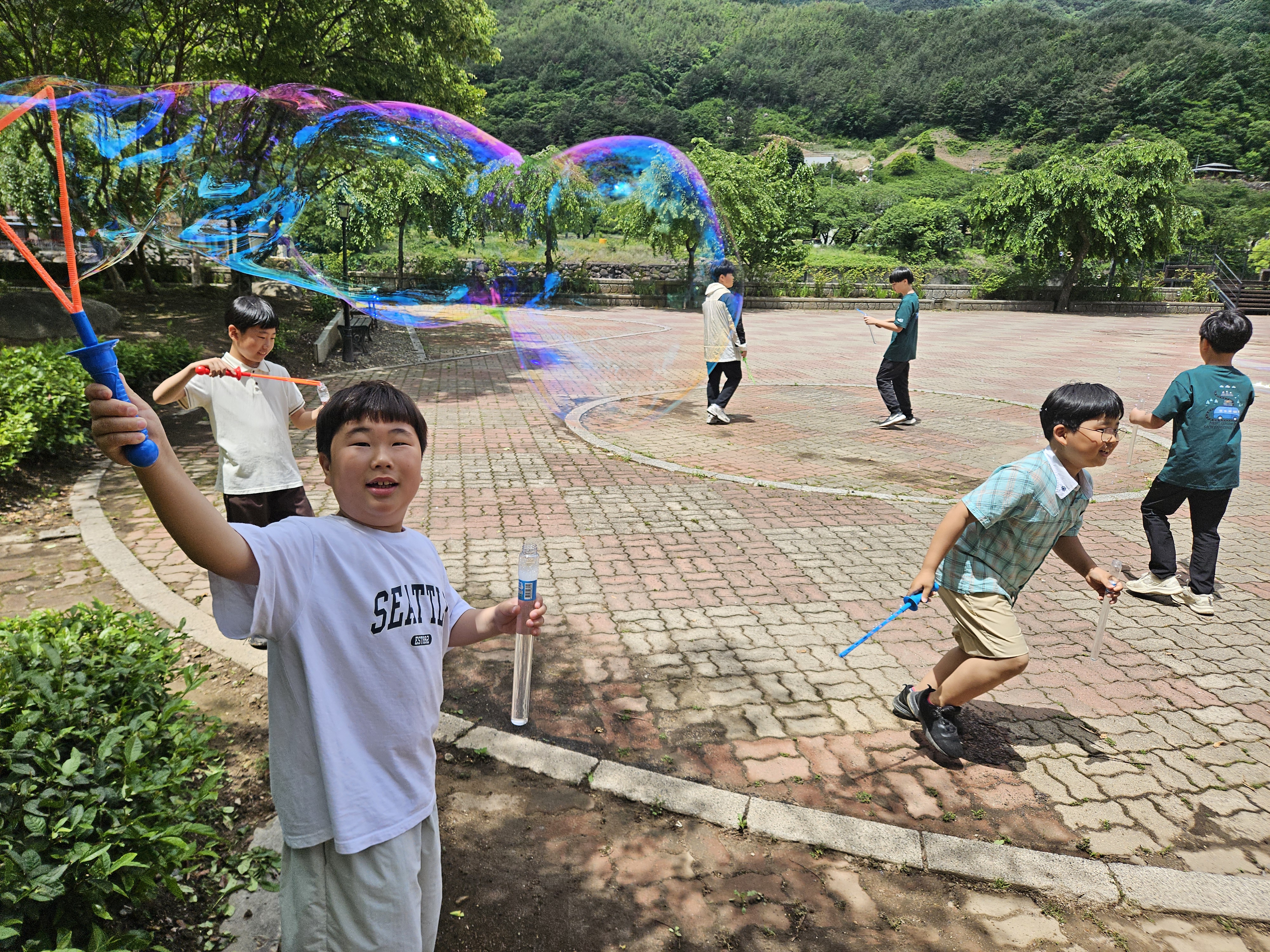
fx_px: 844
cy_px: 476
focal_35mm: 23
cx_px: 635
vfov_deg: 58.9
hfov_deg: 73.9
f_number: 1.8
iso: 25
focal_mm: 5.4
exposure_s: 1/2099
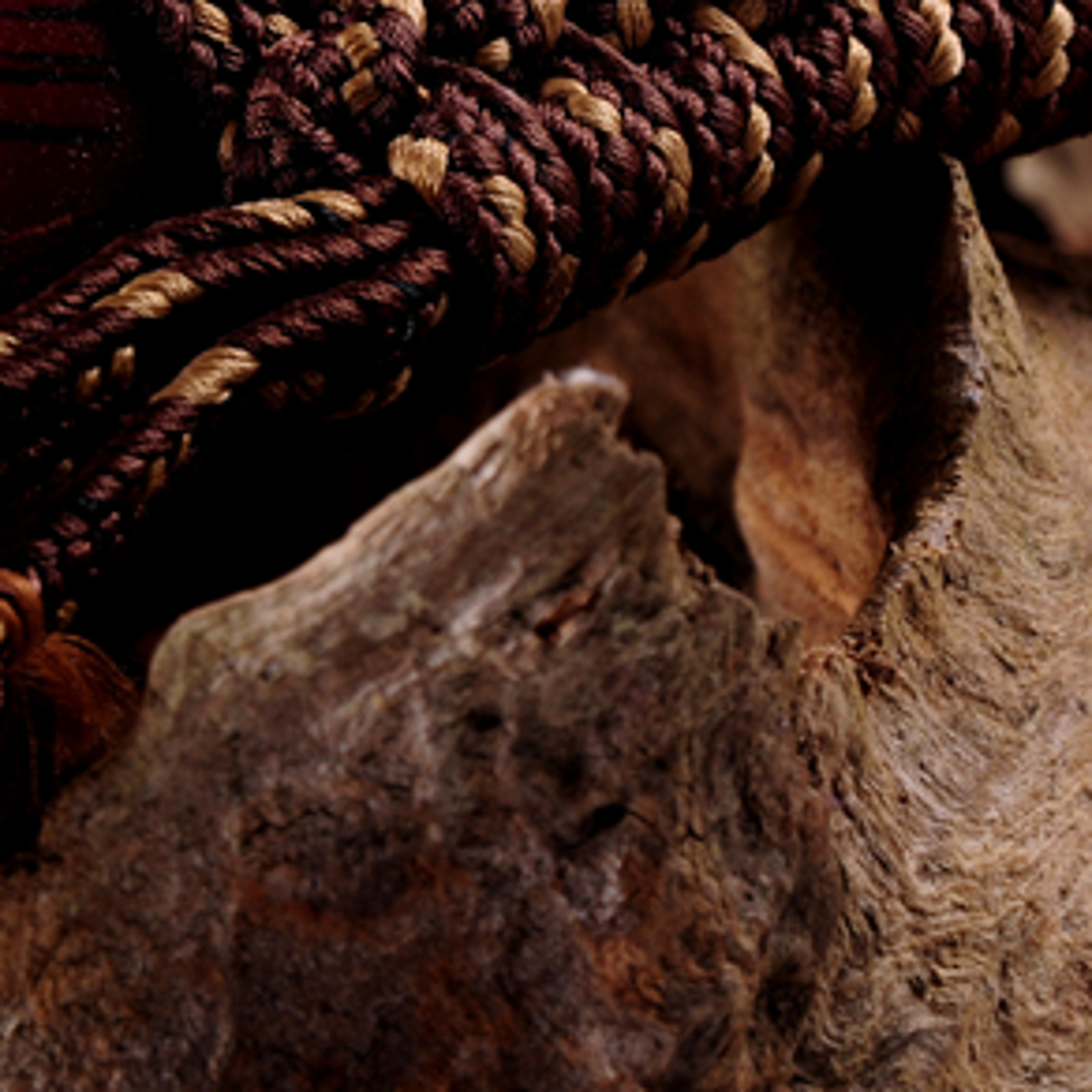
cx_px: -101
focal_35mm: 275
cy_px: 86
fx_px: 9815
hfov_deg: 6.3
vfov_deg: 6.4
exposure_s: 1/160
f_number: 10
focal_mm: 70
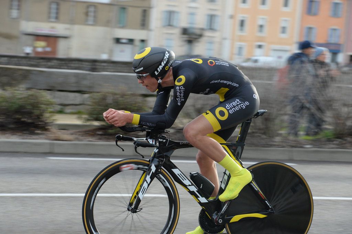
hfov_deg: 17.1
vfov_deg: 11.4
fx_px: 1172
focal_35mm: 120
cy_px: 117
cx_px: 176
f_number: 7.1
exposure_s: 1/400
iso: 1000
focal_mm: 120
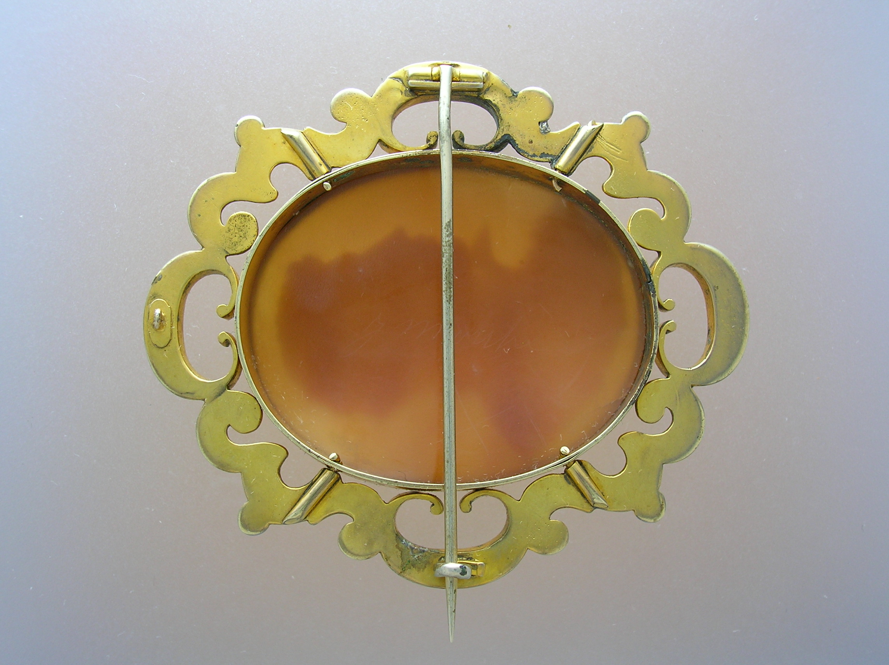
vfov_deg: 31.5
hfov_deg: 41.3
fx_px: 1180
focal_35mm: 46
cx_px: 444
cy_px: 332
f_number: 3.2
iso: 54
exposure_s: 1/4.7
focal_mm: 7.7
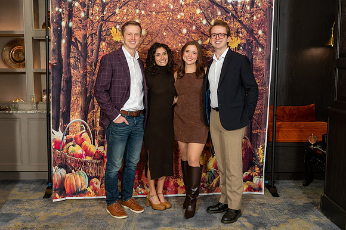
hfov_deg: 50.2
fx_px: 369
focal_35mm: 38
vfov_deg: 34.6
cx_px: 169
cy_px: 110
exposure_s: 1/80
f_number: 5.6
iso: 800
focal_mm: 33.5
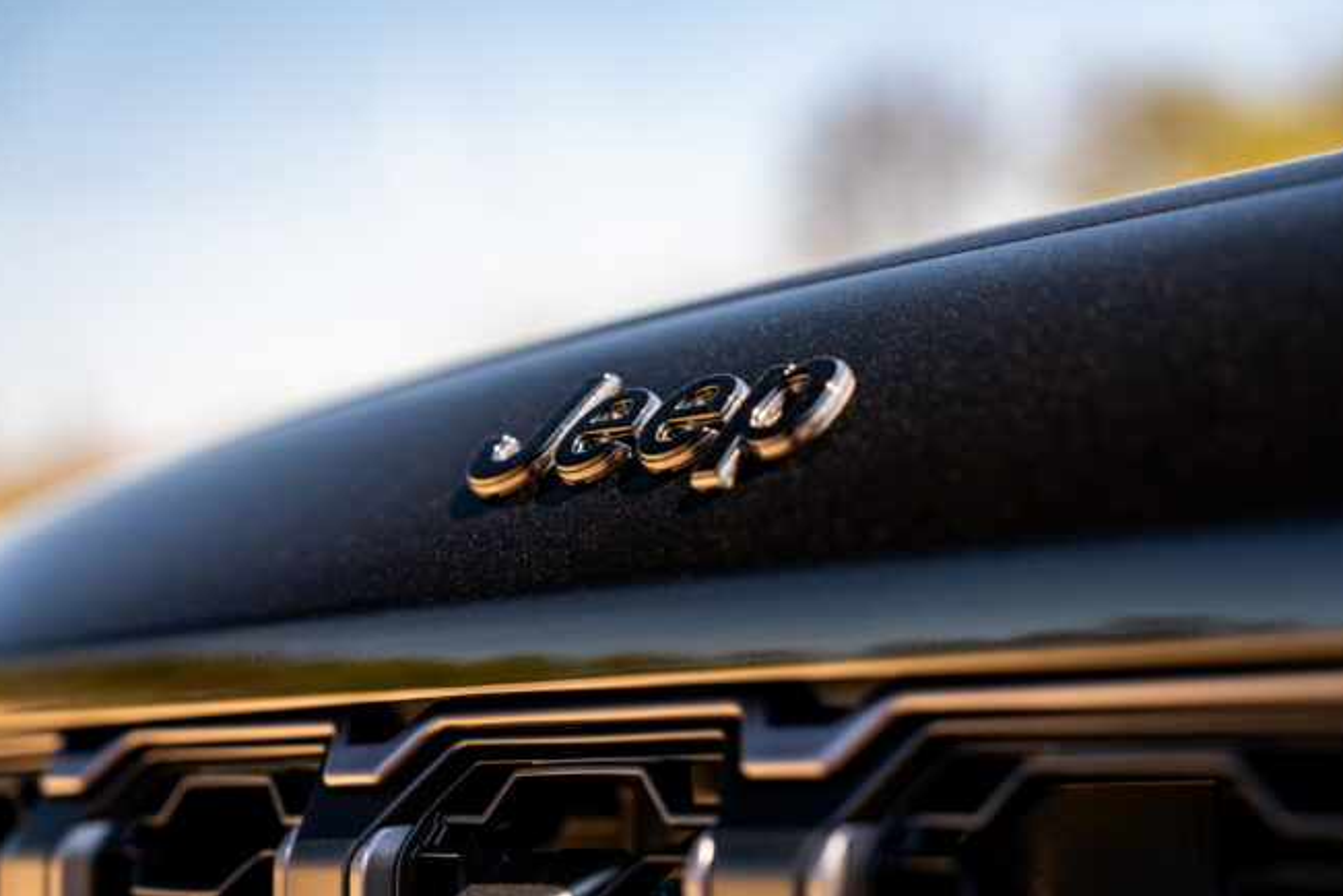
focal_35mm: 71
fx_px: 2648
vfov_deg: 19.2
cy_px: 444
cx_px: 668
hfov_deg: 28.5
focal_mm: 70
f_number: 3.5
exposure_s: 1/200
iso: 100
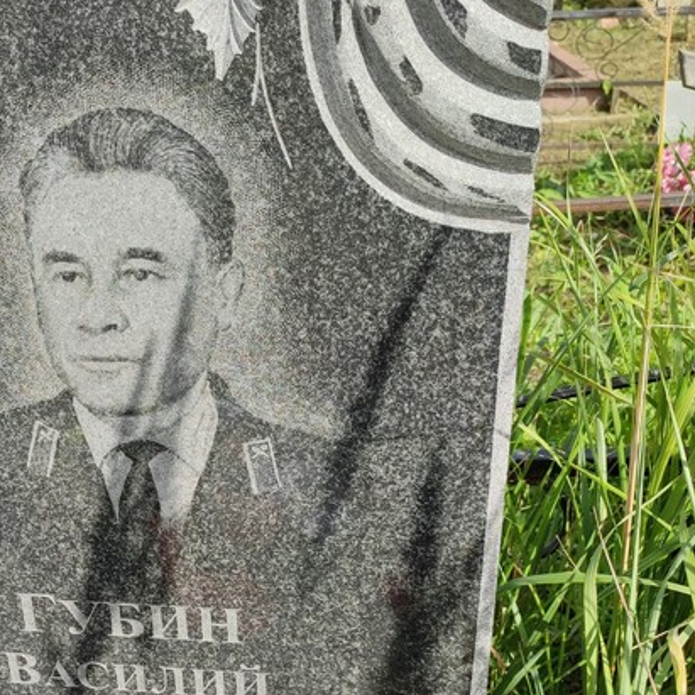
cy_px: 416
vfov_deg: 39.0
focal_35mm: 43
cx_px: 101
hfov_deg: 37.2
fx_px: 977
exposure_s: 1/578
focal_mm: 6.04
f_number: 1.9
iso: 50
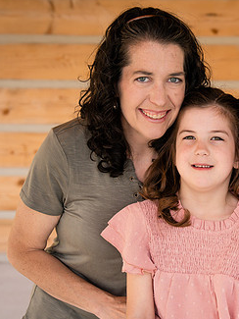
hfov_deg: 13.5
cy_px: 162
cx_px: 241
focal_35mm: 108
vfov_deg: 18.2
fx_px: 994
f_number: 5.6
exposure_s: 1/250
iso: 200
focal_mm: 63
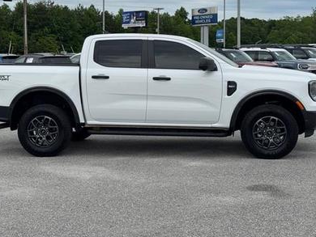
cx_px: 158
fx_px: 566
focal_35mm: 62
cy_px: 87
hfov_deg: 31.2
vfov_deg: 23.6
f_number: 1.78
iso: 64
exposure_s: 1/4310
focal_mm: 6.76
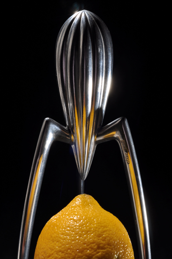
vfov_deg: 27.0
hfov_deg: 18.1
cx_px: 86
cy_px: 130
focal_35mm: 75
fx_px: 539
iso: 200
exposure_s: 1/200
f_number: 14
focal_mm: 50
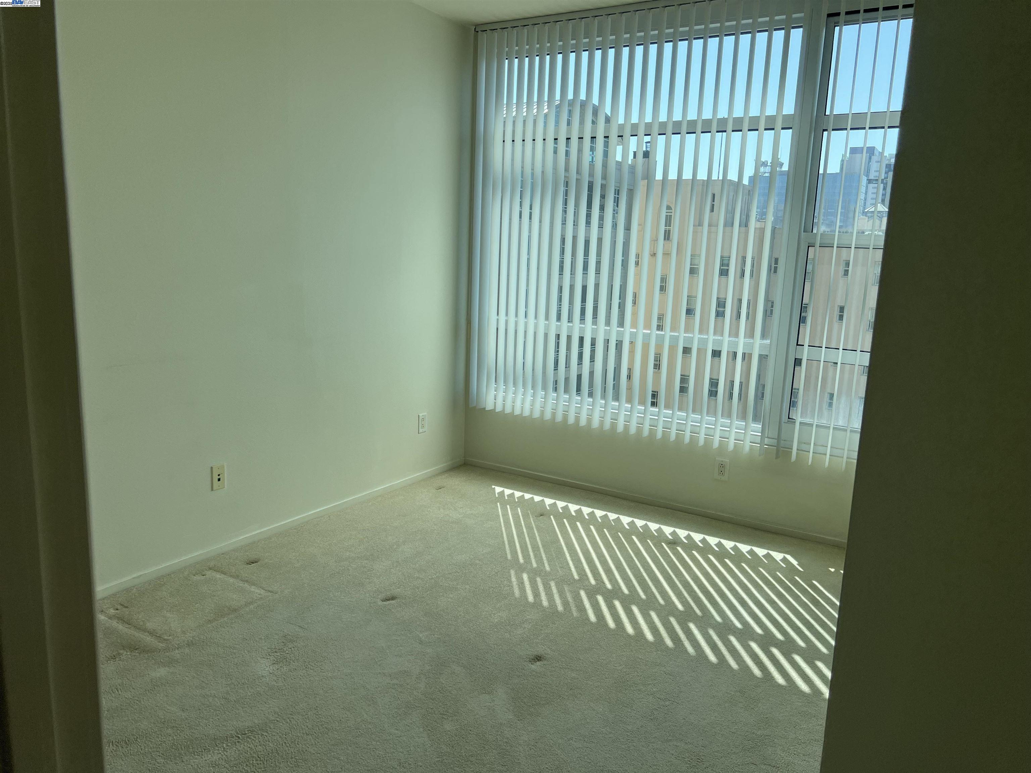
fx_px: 774
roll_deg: -2.8
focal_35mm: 26
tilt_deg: -11.4
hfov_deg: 67.3
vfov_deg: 53.1
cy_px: 386
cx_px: 516
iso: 50
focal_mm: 5.7
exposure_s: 1/1724
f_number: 1.5
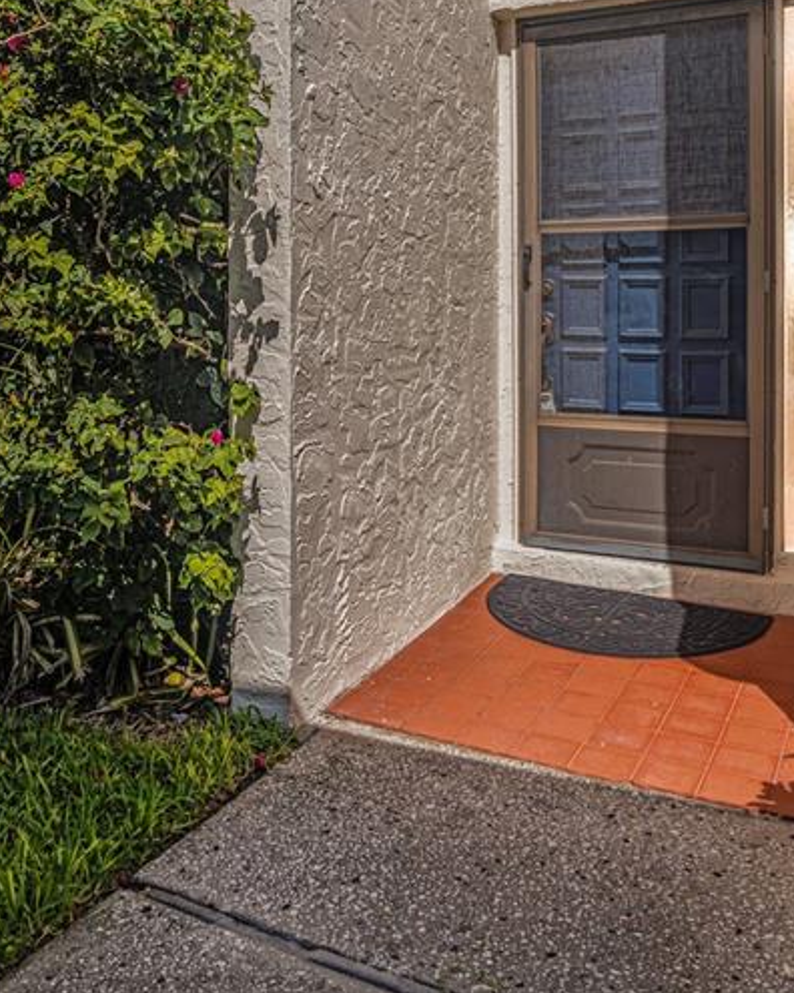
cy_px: 337
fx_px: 969
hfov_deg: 44.4
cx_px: 329
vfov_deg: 53.2
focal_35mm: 33
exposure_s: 1/200
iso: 50
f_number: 6.3
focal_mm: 17
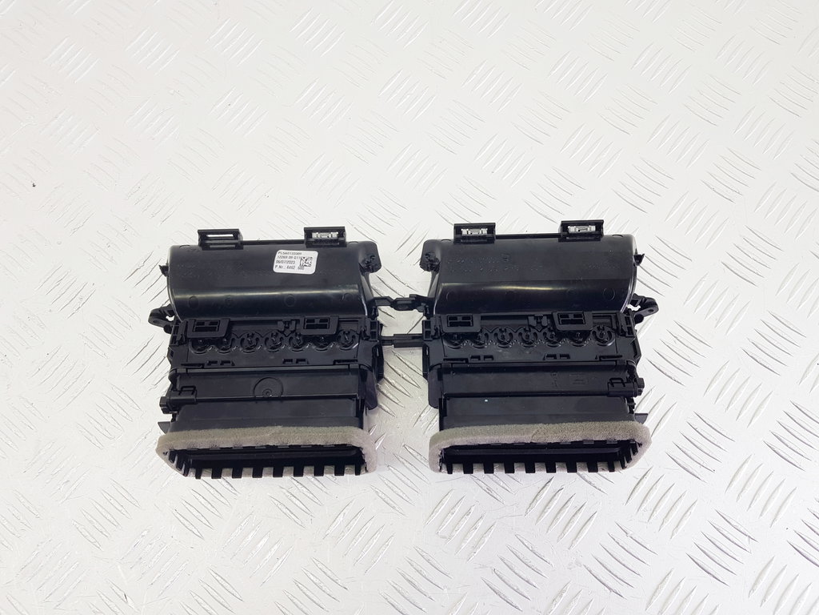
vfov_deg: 53.1
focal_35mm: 26
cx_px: 410
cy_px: 308
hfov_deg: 67.3
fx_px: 615
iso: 50
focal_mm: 4.2
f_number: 1.7
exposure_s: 1/100
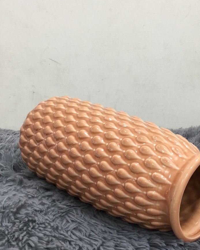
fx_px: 311
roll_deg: +1.1
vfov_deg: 43.8
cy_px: 123
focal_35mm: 42
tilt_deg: -13.9
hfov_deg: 35.4
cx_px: 130
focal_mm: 3.3
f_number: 2.4
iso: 125
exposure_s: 1/33
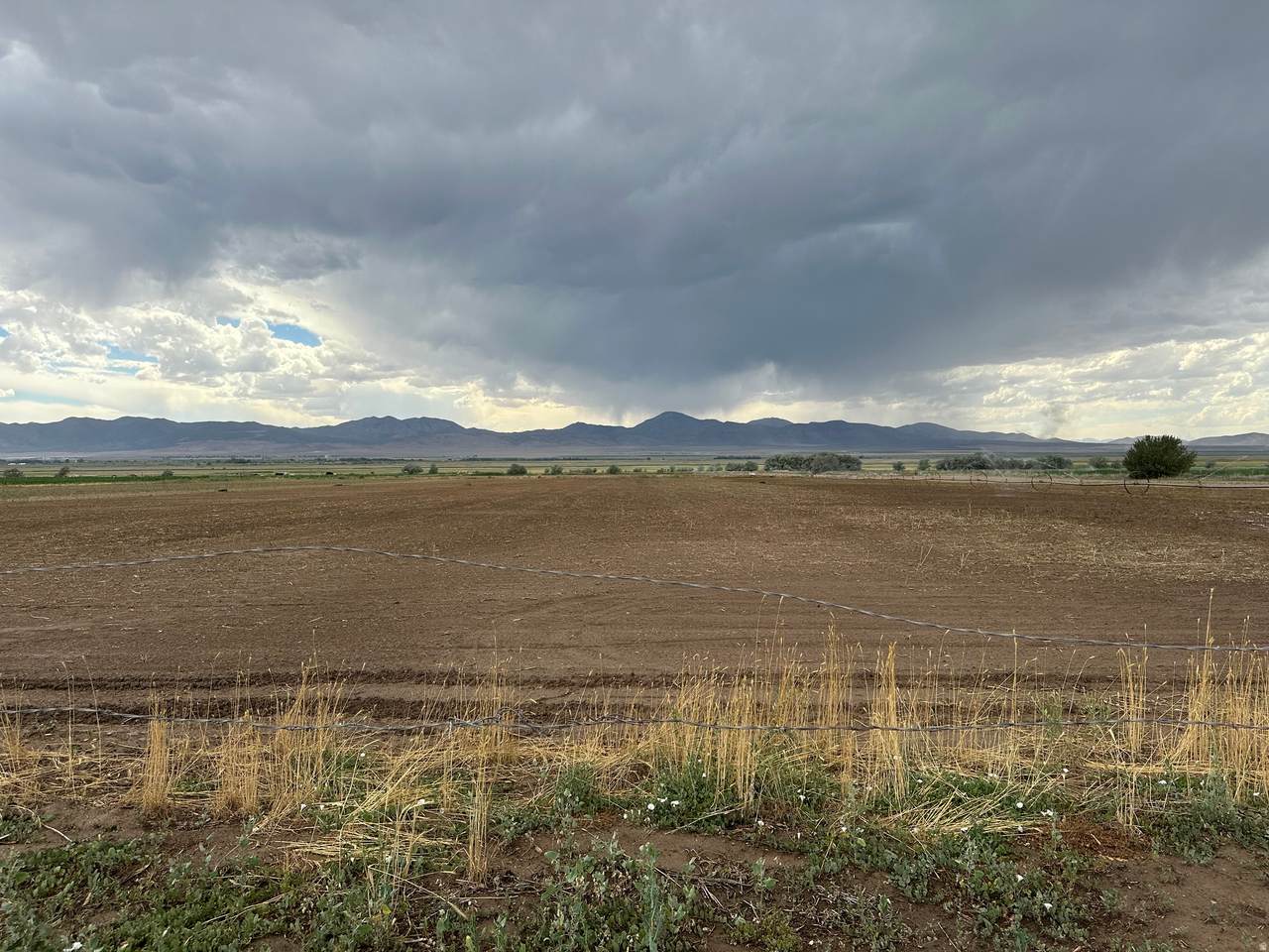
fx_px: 880
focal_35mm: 24
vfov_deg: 56.8
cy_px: 476
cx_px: 634
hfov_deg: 71.6
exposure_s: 1/1880
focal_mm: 6.86
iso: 80
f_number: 1.78
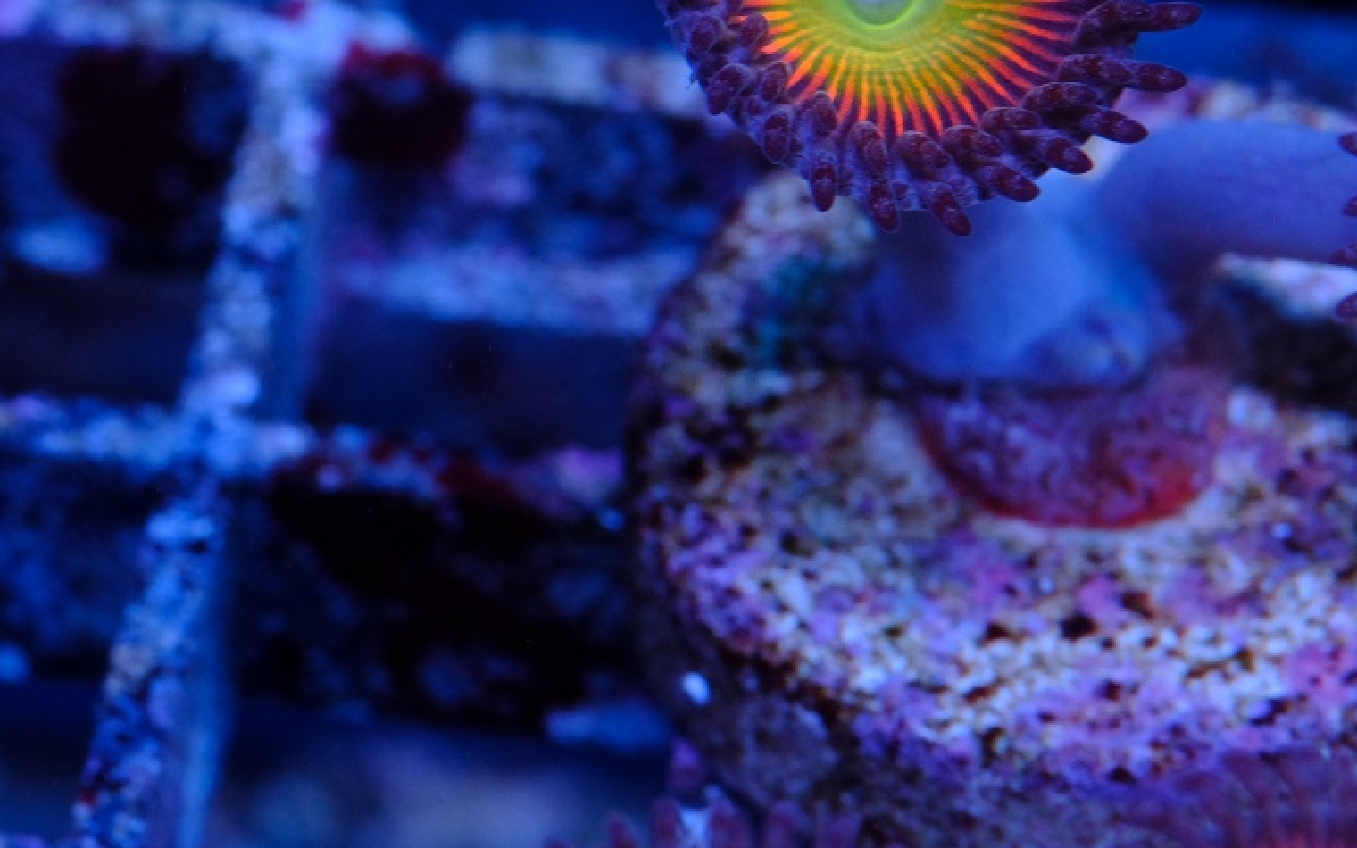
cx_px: 1045
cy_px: 72
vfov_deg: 7.7
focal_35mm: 169
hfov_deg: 12.3
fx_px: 6250
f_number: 8
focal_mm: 60
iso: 1000
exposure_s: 1/30
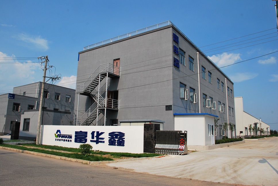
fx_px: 209
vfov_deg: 48.0
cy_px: 93
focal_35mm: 27
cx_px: 139
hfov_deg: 67.3
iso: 200
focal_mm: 18
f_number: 9
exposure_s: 1/400
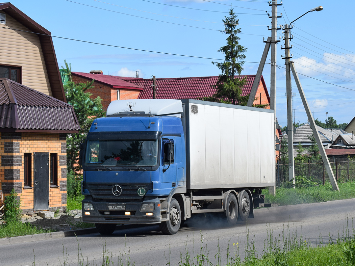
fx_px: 929
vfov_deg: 16.3
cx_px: 169
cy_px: 135
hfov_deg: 21.6
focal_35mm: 91
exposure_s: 1/400
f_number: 10
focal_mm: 55
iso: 200
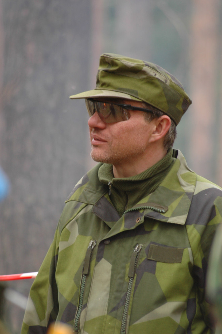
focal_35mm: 405
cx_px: 111
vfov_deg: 5.1
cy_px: 167
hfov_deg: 3.4
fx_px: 3754
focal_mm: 270
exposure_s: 1/60
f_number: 5.6
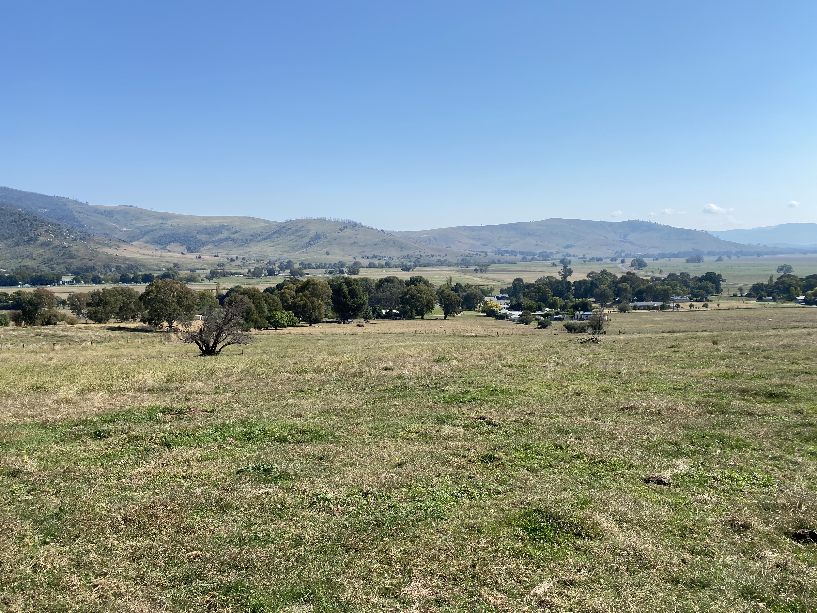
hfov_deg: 67.3
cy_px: 306
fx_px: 614
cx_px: 408
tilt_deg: -5.0
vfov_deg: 53.1
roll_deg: +0.7
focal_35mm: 26
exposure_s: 1/3497
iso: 32
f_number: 1.8
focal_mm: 4.25
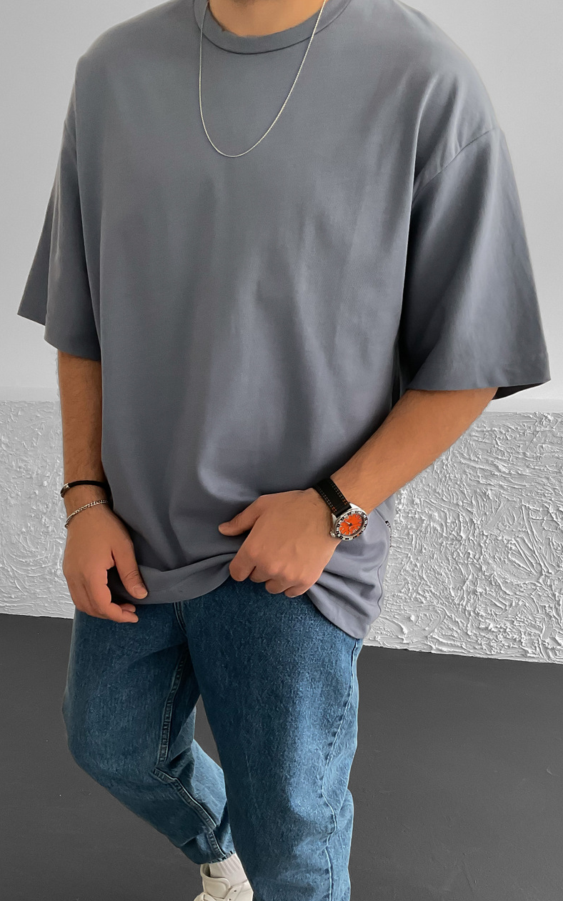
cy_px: 554
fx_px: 958
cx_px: 289
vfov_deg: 50.0
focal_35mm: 39
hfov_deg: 32.8
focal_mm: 3
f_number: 1.8
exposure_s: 1/100
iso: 64
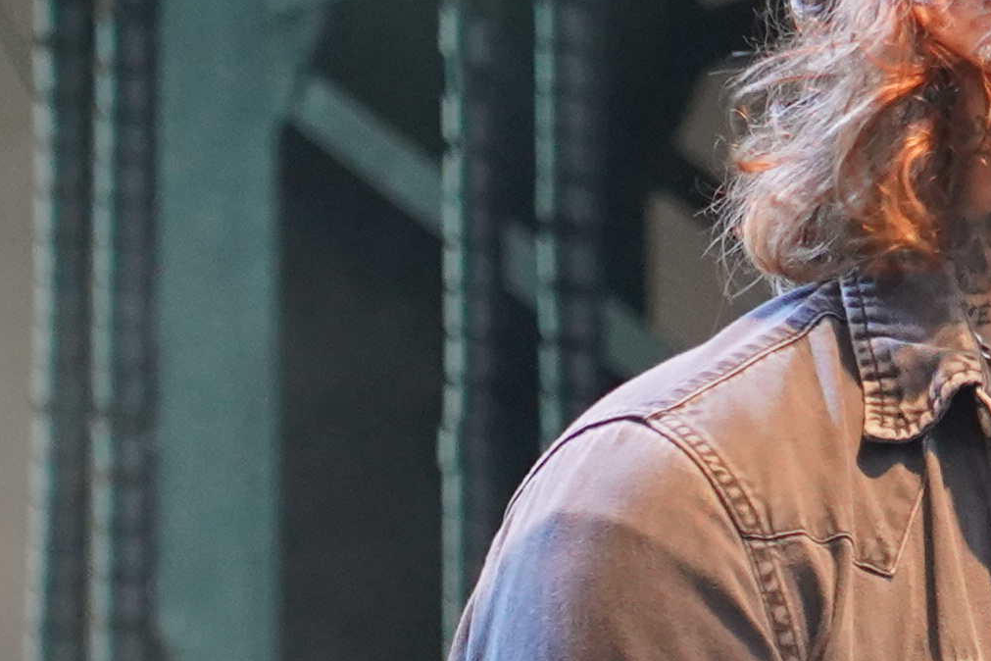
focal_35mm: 623
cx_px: 977
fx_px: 17148
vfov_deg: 2.2
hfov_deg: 3.3
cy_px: 1086
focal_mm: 105
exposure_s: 1/160
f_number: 4
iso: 3200
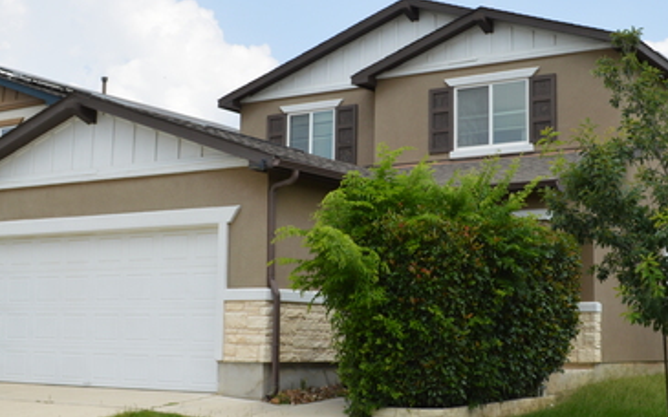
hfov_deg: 34.4
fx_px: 1074
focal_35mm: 59
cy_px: 192
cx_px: 410
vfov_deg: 22.0
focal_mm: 22
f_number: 9
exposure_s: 1/200
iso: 100
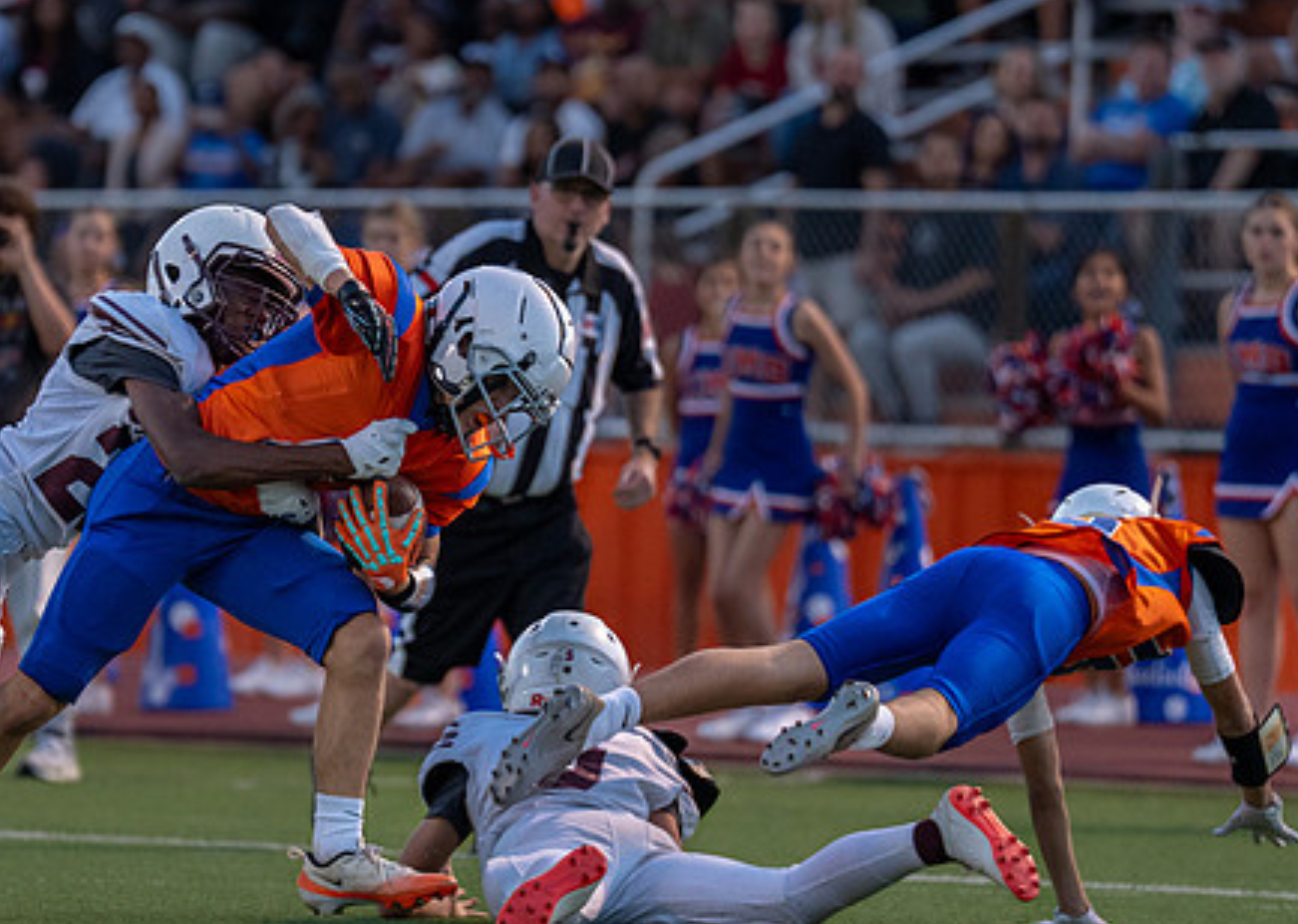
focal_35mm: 422
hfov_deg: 4.8
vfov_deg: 3.4
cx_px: 410
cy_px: 490
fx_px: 15540
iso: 1600
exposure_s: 1/1000
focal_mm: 200
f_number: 2.8
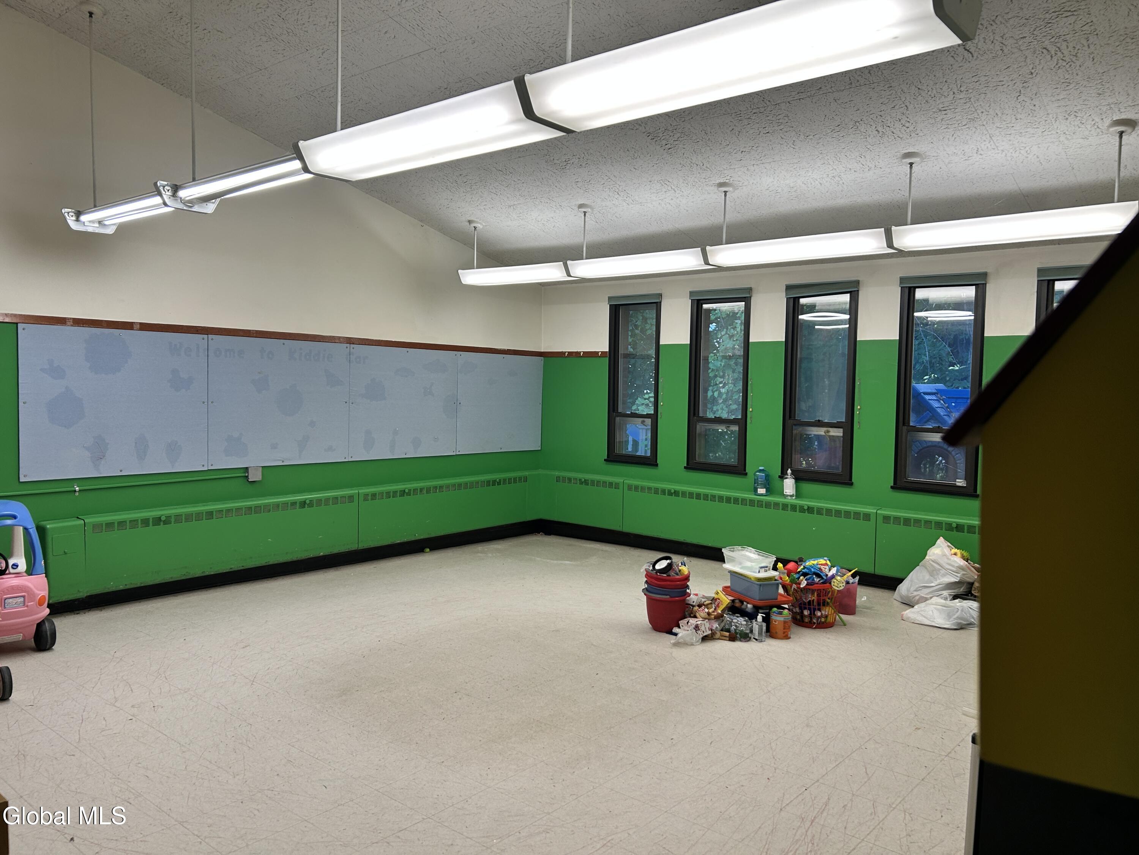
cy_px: 428
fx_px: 856
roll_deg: -1.0
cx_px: 570
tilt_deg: -3.1
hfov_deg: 67.3
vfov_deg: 53.1
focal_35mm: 26
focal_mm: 5.7
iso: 64
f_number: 1.5
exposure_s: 1/120
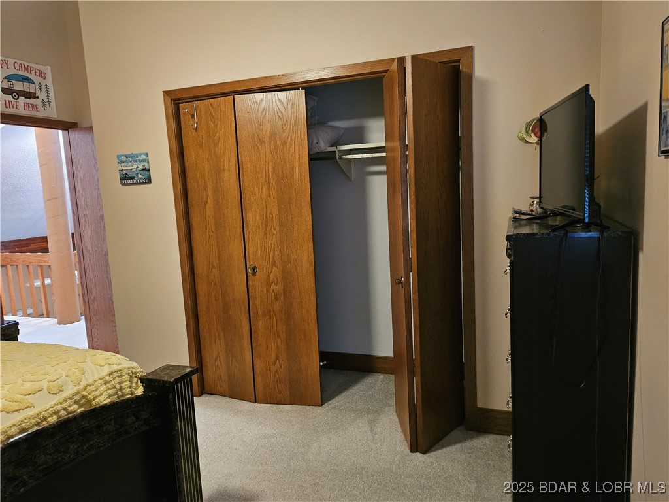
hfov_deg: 71.6
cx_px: 334
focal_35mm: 24
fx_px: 464
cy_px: 251
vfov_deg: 56.8
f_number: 1.8
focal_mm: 5
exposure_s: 1/24
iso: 800
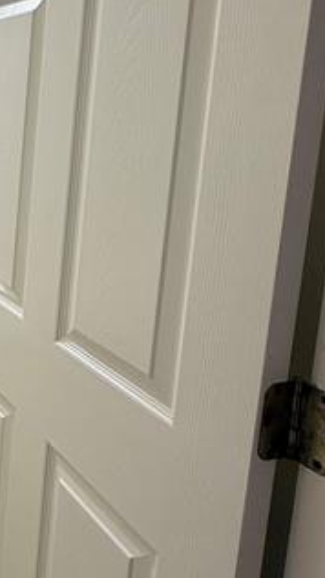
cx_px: -122
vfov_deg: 52.4
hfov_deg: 26.1
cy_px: 170
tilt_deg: -6.2
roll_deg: -2.1
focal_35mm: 37
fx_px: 568
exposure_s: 1/120
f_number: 2.2
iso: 80
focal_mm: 2.22
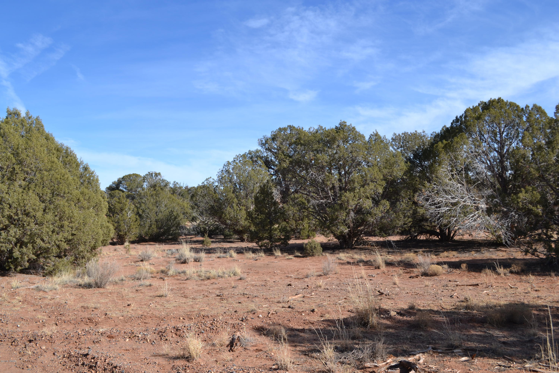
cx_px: 280
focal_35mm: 33
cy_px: 186
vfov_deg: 40.0
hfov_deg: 57.2
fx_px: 512
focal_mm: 22
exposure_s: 1/250
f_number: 8
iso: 100
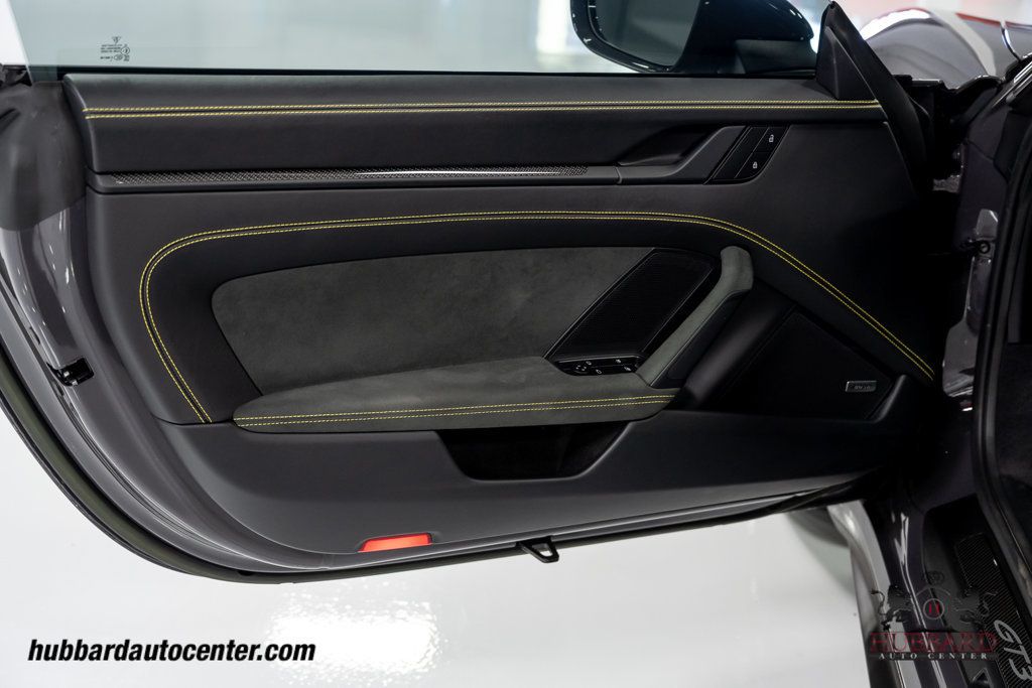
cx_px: 516
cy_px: 344
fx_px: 1491
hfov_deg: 38.2
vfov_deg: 26.0
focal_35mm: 52
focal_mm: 52
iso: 800
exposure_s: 1/60
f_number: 4
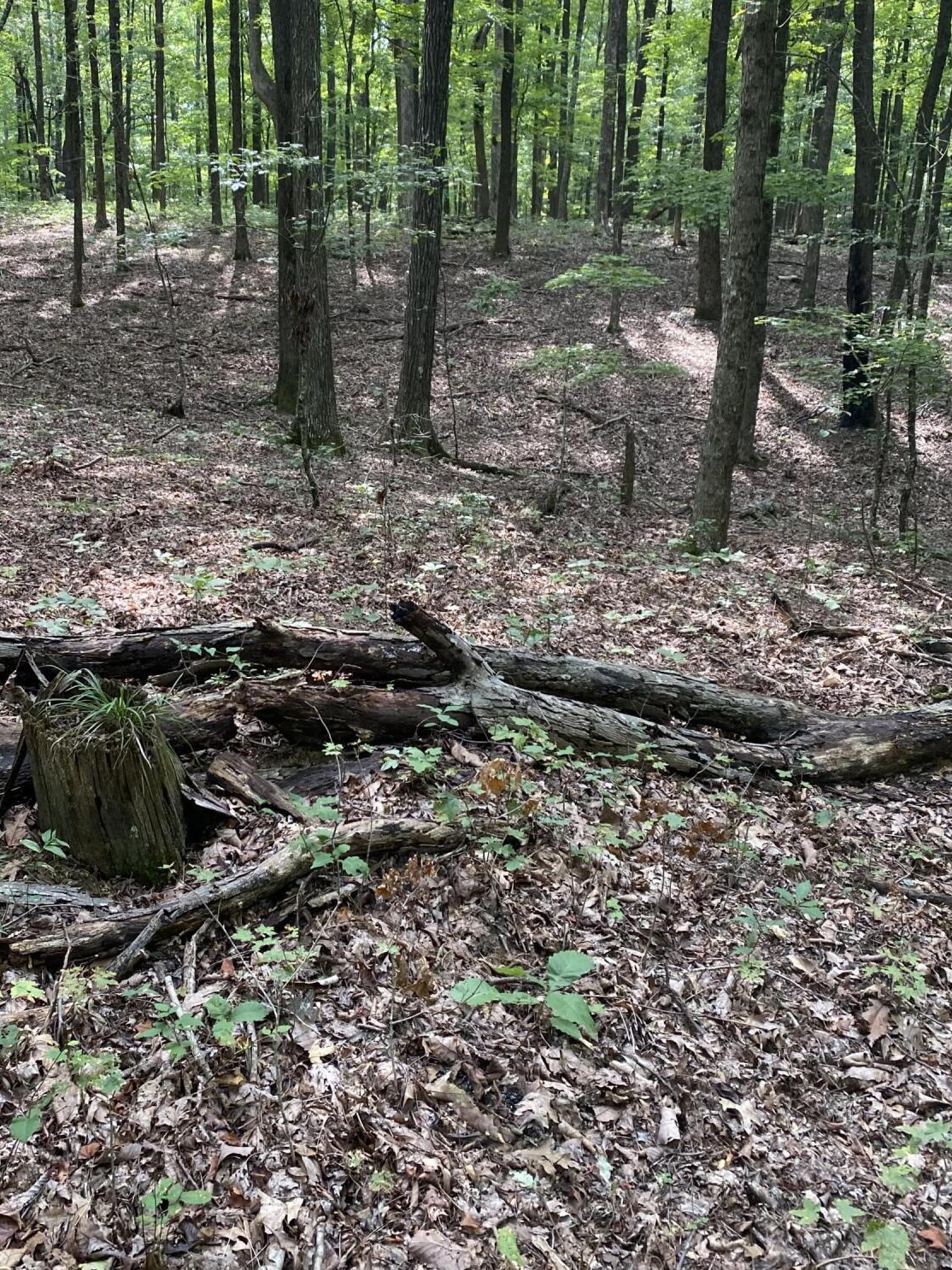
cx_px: 406
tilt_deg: -12.7
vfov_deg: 52.3
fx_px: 1284
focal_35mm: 35
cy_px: 516
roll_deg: +2.3
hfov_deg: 40.6
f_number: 1.8
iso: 125
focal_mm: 4.25
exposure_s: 1/121
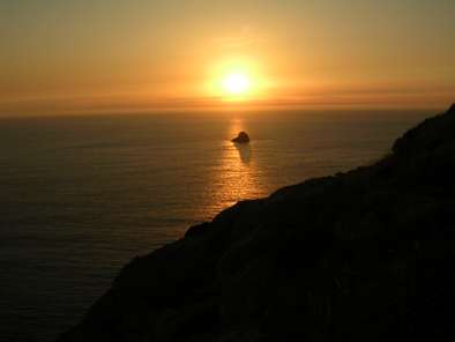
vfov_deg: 37.8
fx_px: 500
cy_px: 171
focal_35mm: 38
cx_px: 228
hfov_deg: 48.9
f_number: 5.6
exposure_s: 1/385
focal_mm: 5.8
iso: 50
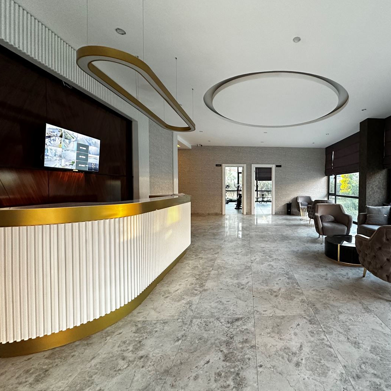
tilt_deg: -1.9
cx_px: 261
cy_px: 195
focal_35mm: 17
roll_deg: -0.4
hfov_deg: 81.1
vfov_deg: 84.0
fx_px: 217
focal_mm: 2.22
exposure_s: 1/60
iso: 640
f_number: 2.2
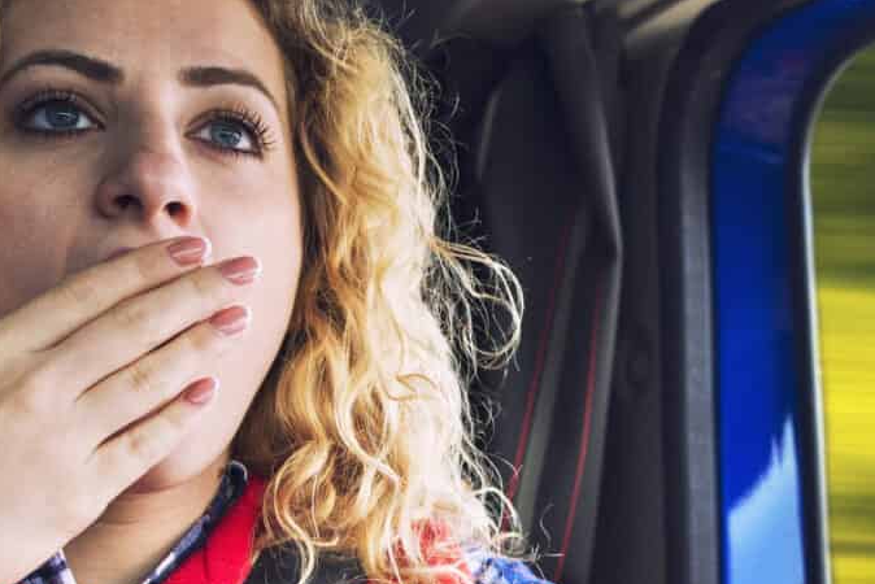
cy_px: 525
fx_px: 1848
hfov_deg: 26.4
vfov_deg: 17.7
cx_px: 617
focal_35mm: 76
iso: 320
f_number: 2.5
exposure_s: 1/320
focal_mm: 20
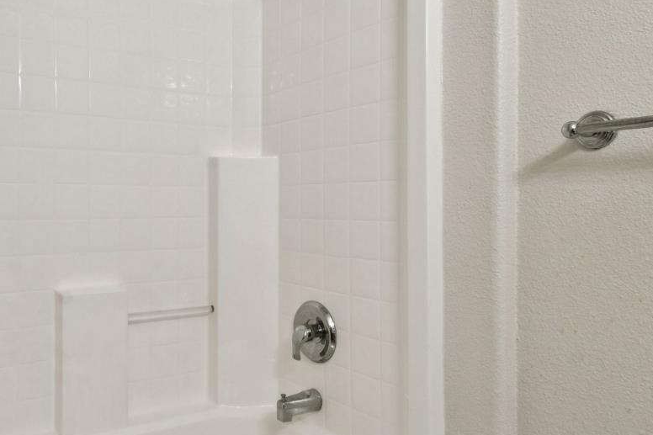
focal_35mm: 29
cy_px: 202
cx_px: 186
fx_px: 526
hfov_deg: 61.1
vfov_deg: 44.9
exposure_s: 1/13
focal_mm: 10
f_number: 8
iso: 100
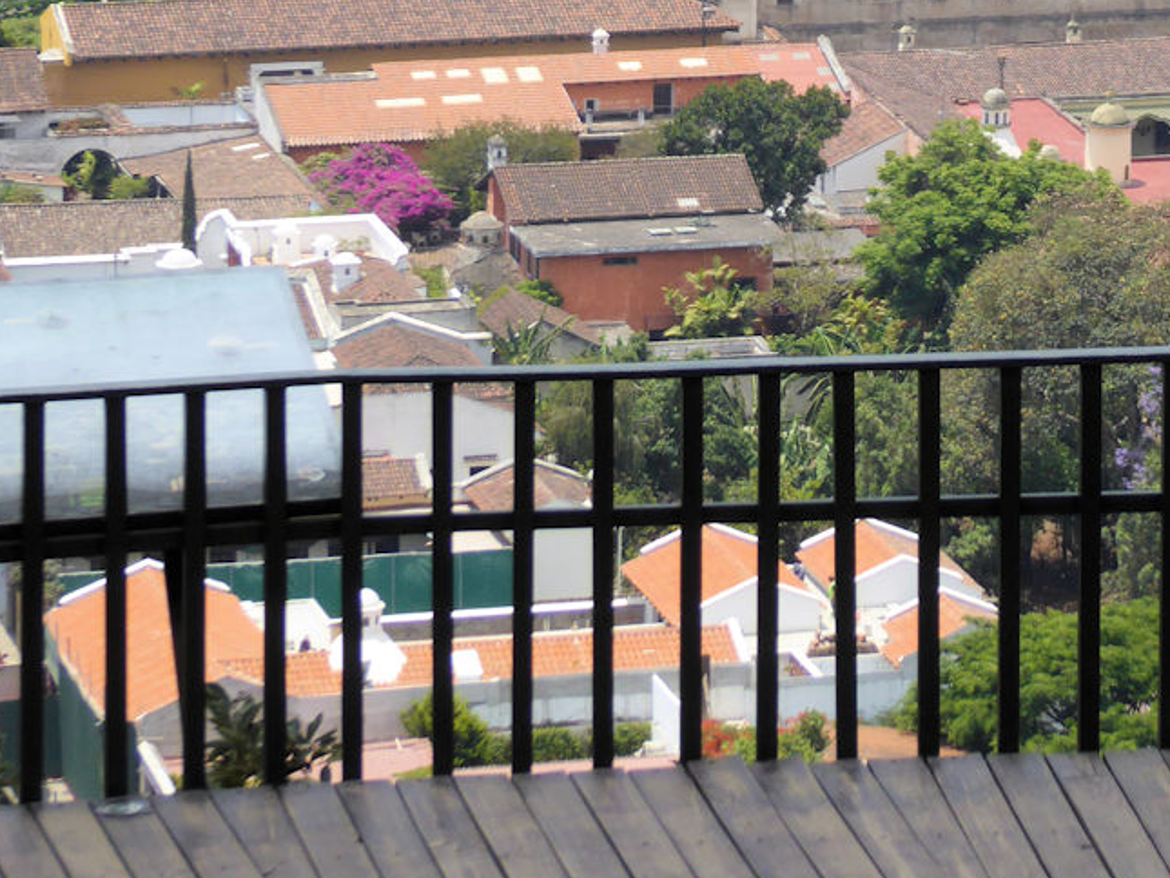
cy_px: 82
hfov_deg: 7.9
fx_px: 8485
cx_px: 961
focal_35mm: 251
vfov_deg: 5.9
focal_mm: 24.2
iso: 100
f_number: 5.3
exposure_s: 1/400
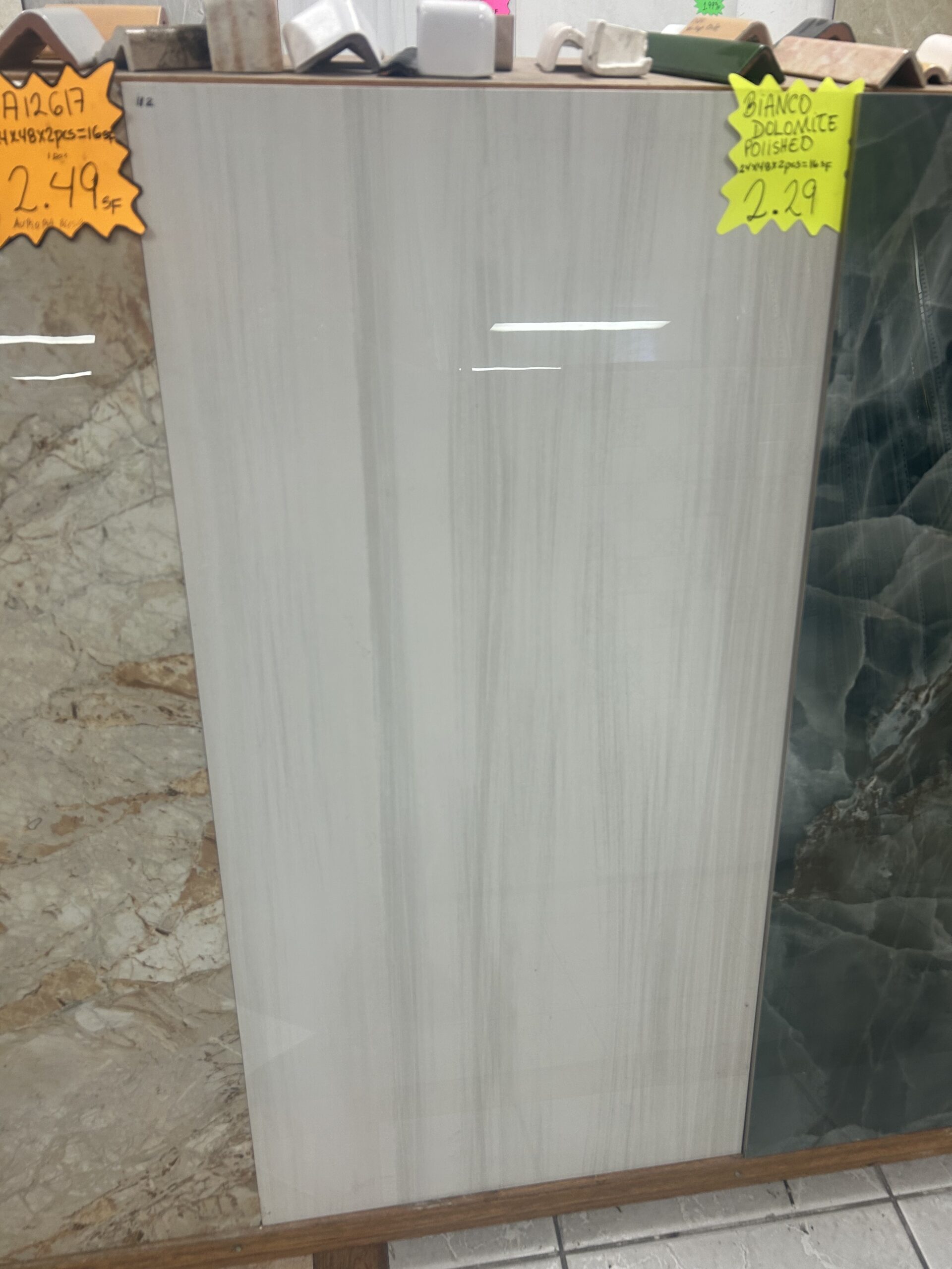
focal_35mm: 26
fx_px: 953
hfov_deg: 53.1
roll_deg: +0.2
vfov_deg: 67.3
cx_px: 476
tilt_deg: -34.7
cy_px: 634
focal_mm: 5.7
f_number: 1.5
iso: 80
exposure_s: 1/60
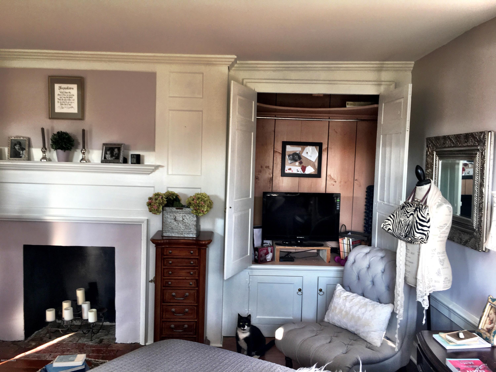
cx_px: 248
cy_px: 186
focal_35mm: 29
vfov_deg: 48.2
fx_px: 416
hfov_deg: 61.7
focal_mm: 4.15
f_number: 2.2
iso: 25
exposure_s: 1/37
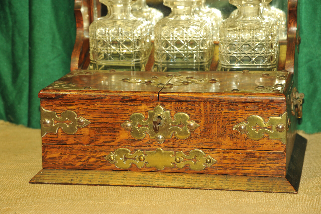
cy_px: 107
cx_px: 160
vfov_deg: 11.4
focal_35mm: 120
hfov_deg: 17.1
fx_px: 1069
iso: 1250
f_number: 7.1
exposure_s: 1/60
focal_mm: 120
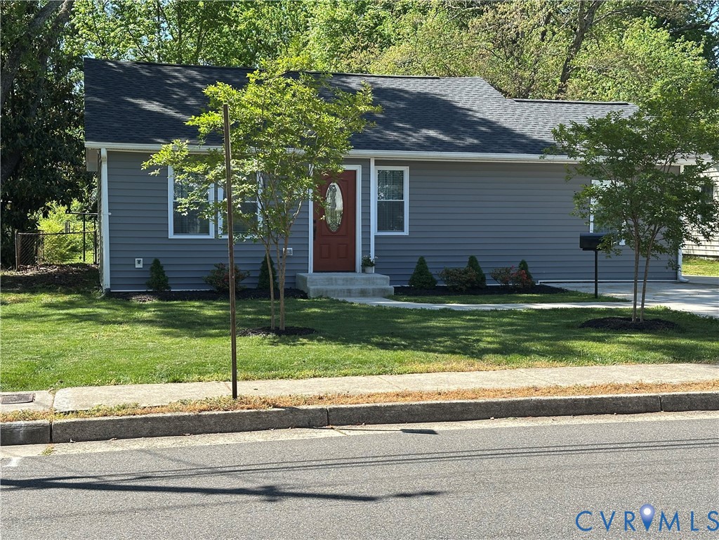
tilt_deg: -2.3
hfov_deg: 39.7
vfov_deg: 30.3
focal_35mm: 48
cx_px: 360
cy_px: 270
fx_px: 997
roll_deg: -1.1
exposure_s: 1/1453
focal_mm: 6.86
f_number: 1.78
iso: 64
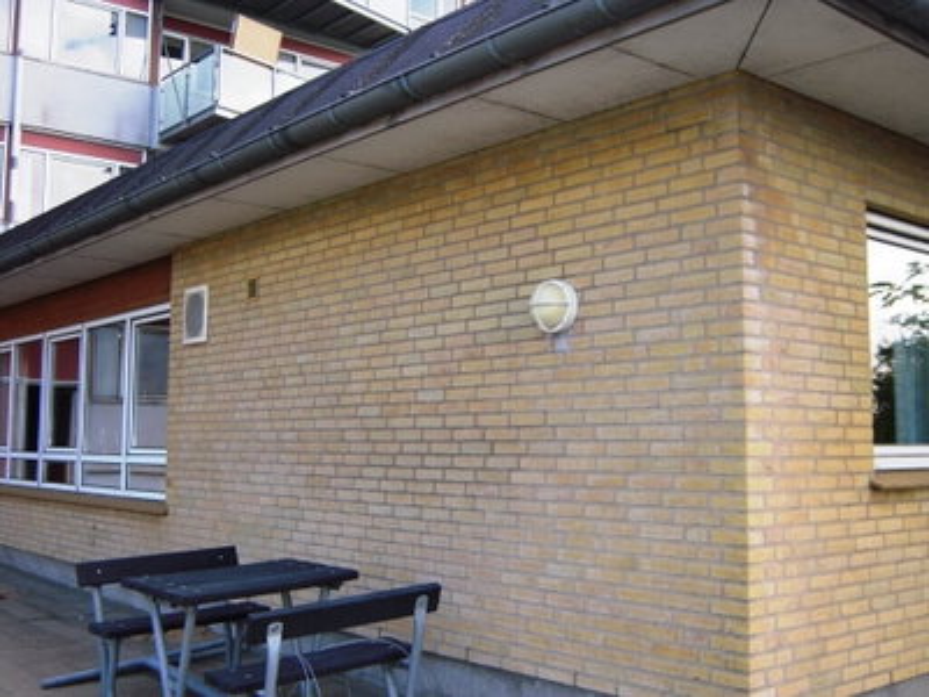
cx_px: 464
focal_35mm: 41
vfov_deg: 35.1
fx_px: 1100
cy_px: 348
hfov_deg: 45.8
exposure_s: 1/200
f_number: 3.2
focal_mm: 7.3
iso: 100
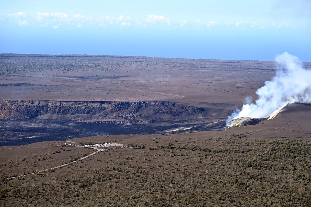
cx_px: 156
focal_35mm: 92
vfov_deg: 14.8
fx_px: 794
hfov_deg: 22.2
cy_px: 104
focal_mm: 92
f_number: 6.3
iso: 100
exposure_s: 1/250
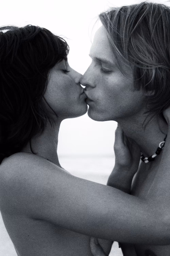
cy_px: 128
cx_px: 85
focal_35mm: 75
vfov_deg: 27.0
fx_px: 532
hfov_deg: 18.1
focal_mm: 50
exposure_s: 1/125
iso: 200
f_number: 4.8
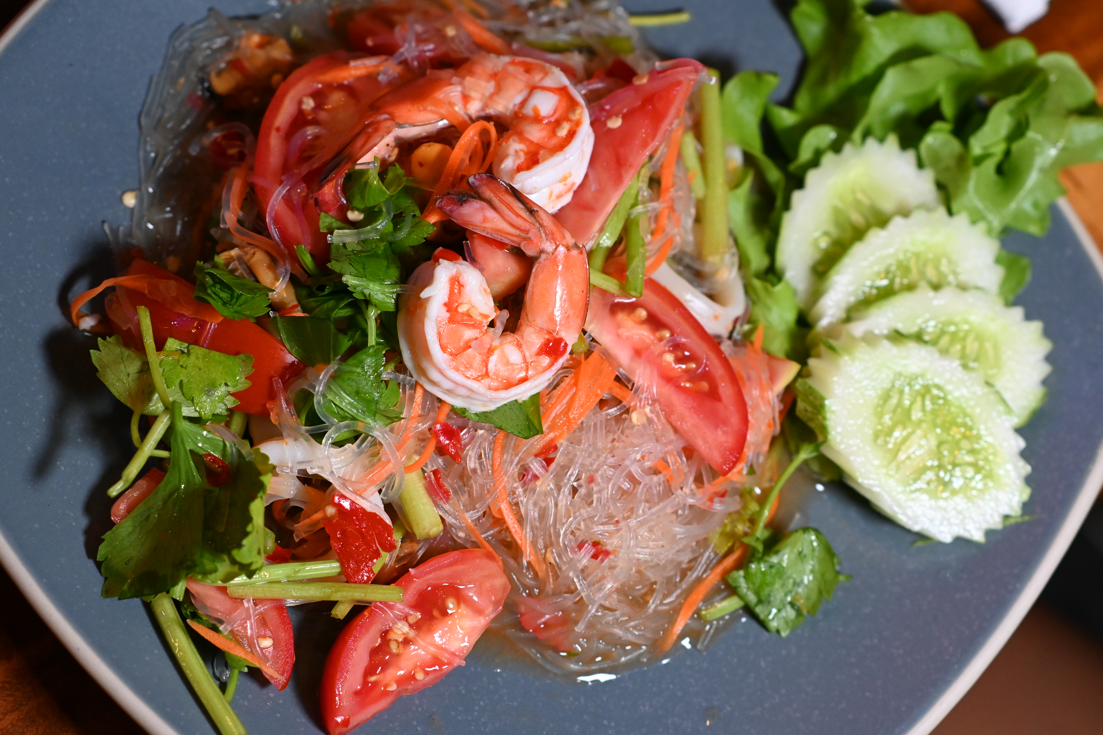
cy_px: 368
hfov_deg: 24.2
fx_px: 2573
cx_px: 552
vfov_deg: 16.3
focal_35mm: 84
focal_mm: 56
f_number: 2.8
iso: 1600
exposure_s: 1/250
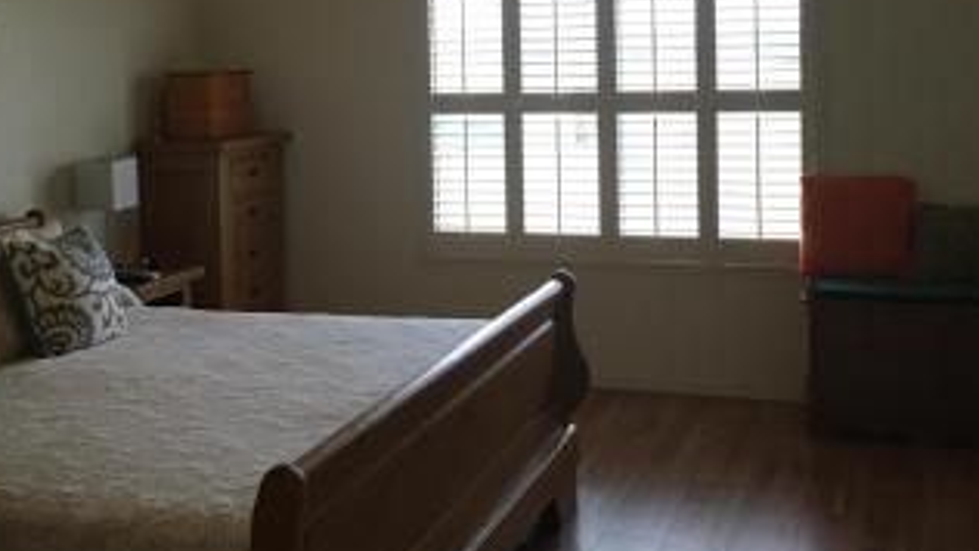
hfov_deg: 42.9
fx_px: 1246
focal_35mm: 48
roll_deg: +1.5
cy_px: 102
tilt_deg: -3.0
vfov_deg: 24.5
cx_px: 465
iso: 32
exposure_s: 1/30
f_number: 2.2
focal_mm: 4.15
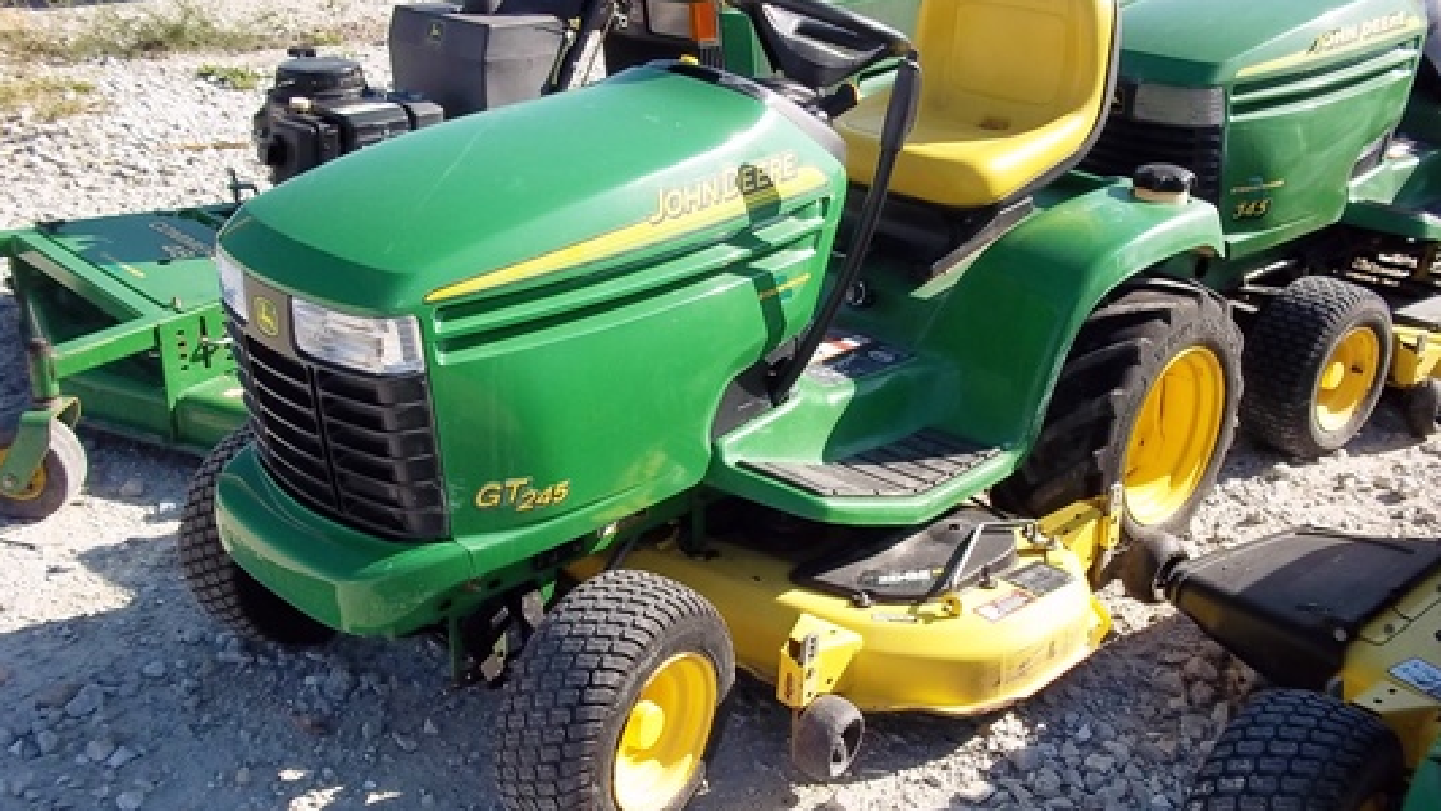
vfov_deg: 29.7
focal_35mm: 40
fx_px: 1529
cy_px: 414
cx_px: 711
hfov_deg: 50.5
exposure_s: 1/100
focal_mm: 6.5
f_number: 8
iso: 80
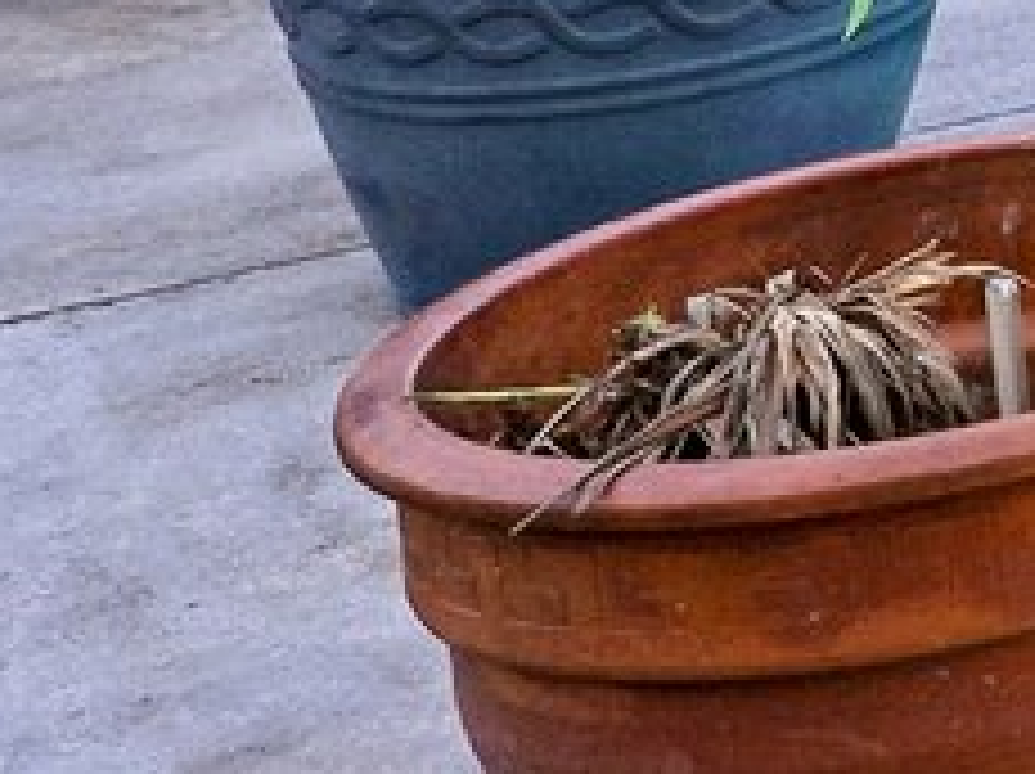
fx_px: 4869
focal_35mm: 163
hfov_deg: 8.8
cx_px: 3506
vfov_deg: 8.0
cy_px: -1402
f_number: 20
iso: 100
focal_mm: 19
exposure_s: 1/40
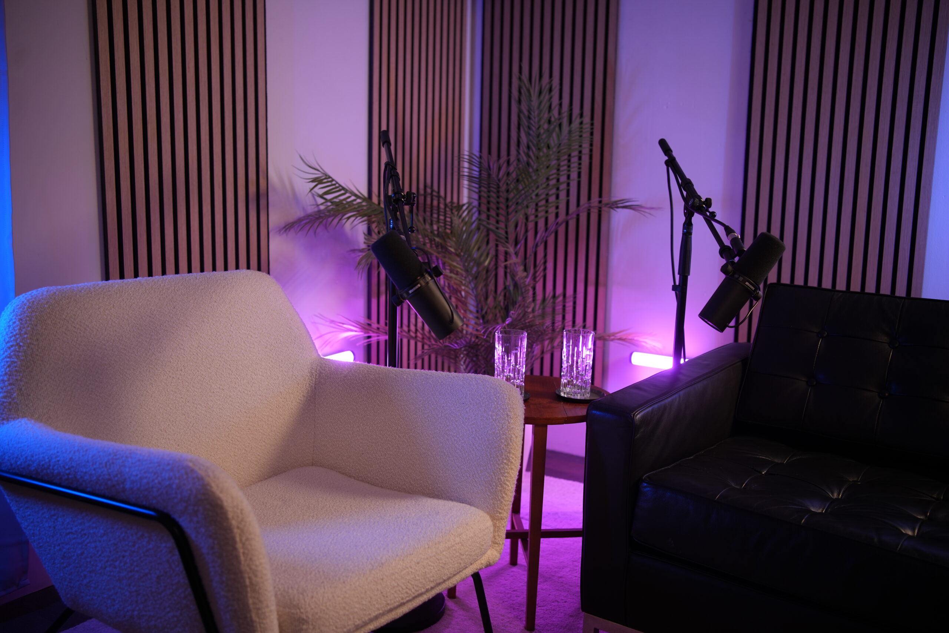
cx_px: 474
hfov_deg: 54.4
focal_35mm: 35
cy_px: 316
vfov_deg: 37.9
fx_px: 923
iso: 200
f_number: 2.8
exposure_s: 1/50
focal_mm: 35
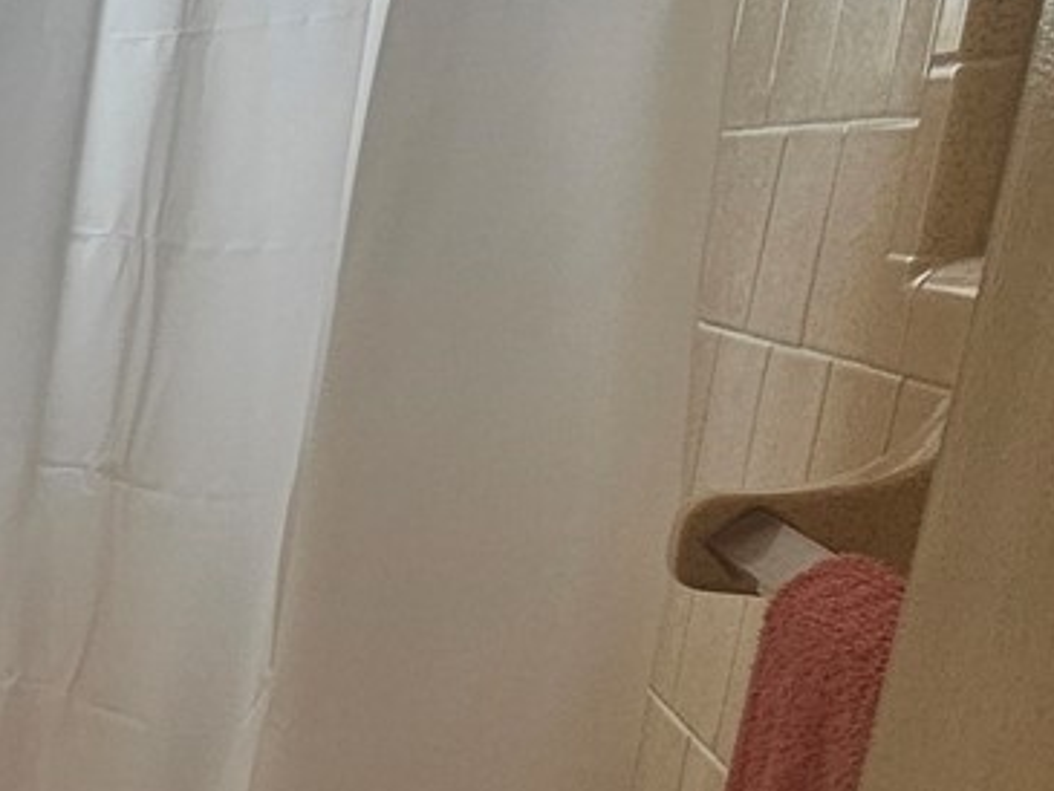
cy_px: 880
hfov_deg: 19.1
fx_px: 1736
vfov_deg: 23.9
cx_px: -1068
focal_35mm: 57
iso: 50
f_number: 2.2
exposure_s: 1/206
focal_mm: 2.2
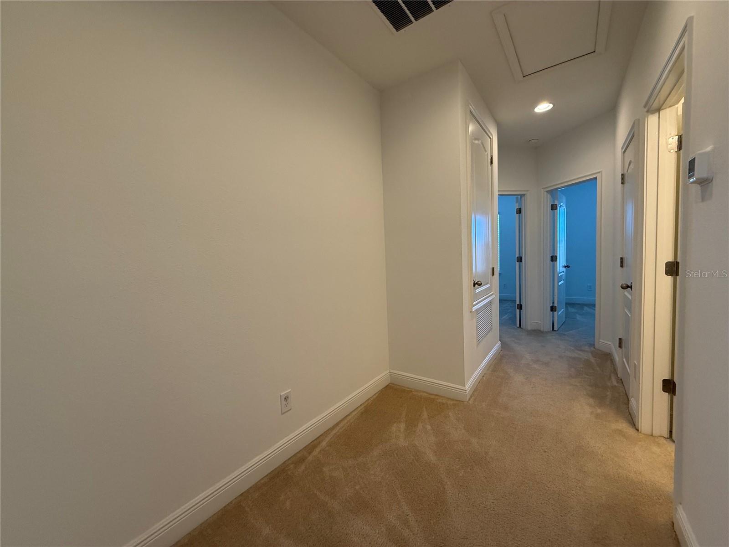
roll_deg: +2.5
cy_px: 274
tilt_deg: -2.8
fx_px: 295
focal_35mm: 14
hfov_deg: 102.1
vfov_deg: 85.7
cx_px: 364
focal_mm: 2.22
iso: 200
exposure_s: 1/120
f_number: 2.2
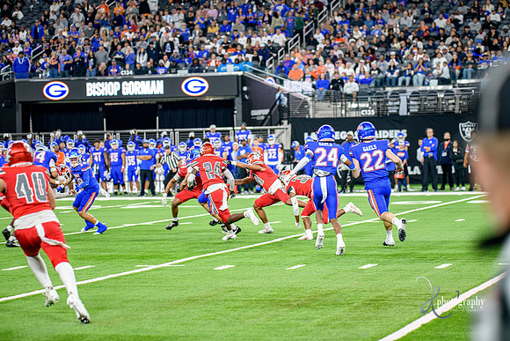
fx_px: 1771
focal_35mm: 125
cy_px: 170
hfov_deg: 16.4
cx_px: 255
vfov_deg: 11.0
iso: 1250
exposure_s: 1/400
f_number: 2.8
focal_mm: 125
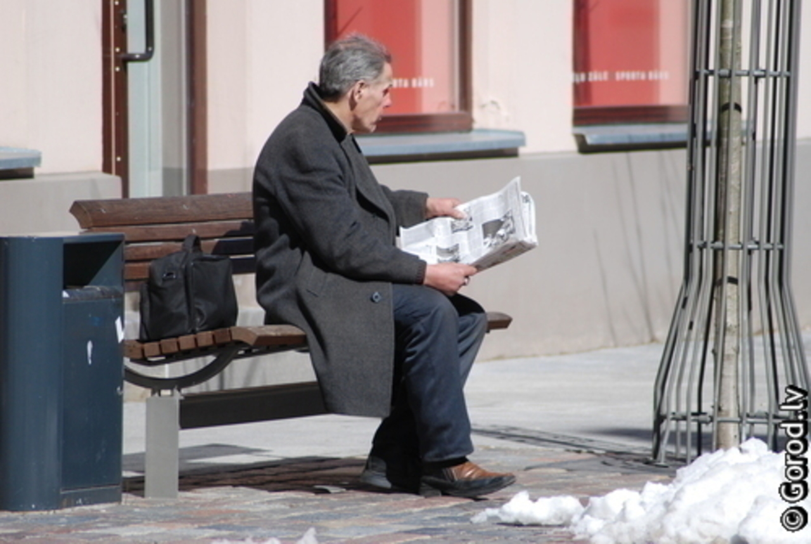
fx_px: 10154
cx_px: 406
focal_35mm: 450
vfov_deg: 3.1
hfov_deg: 4.6
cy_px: 272
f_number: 5.6
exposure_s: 1/1500
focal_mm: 300
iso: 320
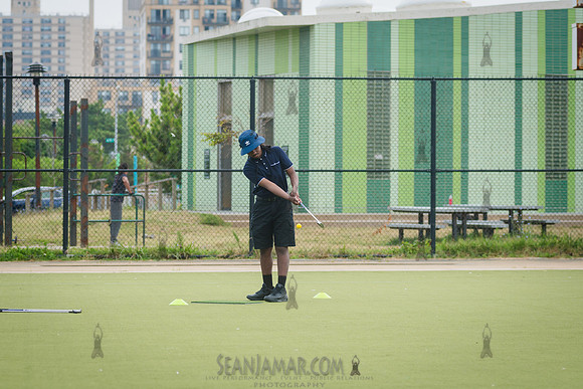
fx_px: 2276
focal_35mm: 140
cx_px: 278
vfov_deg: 9.8
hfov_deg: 14.6
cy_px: 188
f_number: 4
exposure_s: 1/1250
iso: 250
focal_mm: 105
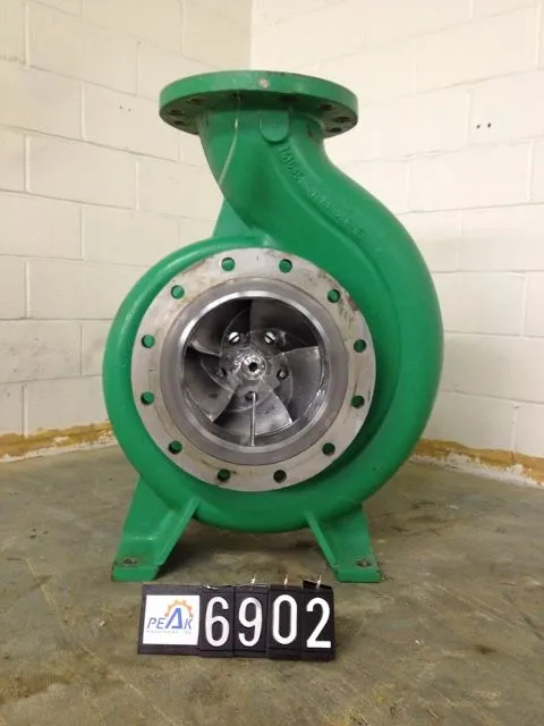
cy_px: 363
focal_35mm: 35
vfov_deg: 52.6
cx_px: 272
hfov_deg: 40.7
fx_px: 733
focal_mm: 4.28
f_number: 2.4
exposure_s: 1/20
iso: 200
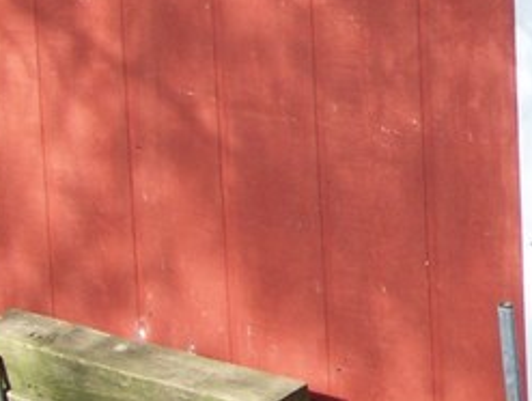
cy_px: -60
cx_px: 730
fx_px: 2293
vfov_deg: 9.9
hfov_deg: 12.7
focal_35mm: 149
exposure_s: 1/200
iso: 71
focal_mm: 5.85
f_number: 2.8
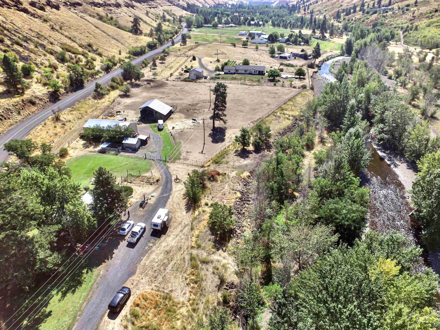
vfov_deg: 66.0
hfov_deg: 81.7
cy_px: 165
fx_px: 254
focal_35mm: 20
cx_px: 220
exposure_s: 1/472
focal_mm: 3.61
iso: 100
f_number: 2.8
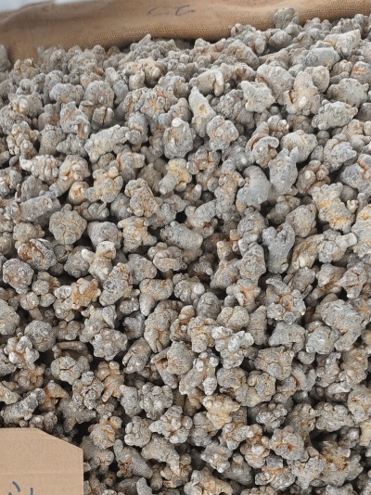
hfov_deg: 31.3
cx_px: 125
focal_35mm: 46
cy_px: 459
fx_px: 658
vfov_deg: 38.0
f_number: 1.75
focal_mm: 5.5
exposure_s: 1/50
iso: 959
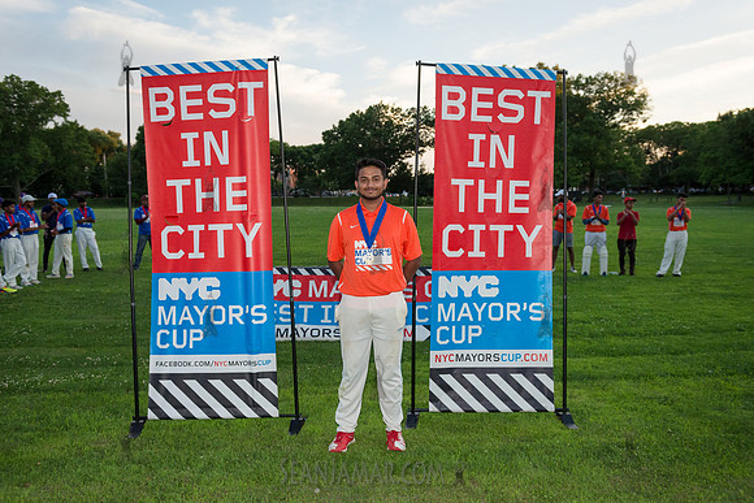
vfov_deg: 41.1
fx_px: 670
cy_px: 252
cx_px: 377
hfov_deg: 58.7
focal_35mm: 32
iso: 1600
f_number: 4
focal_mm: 32
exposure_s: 1/2000
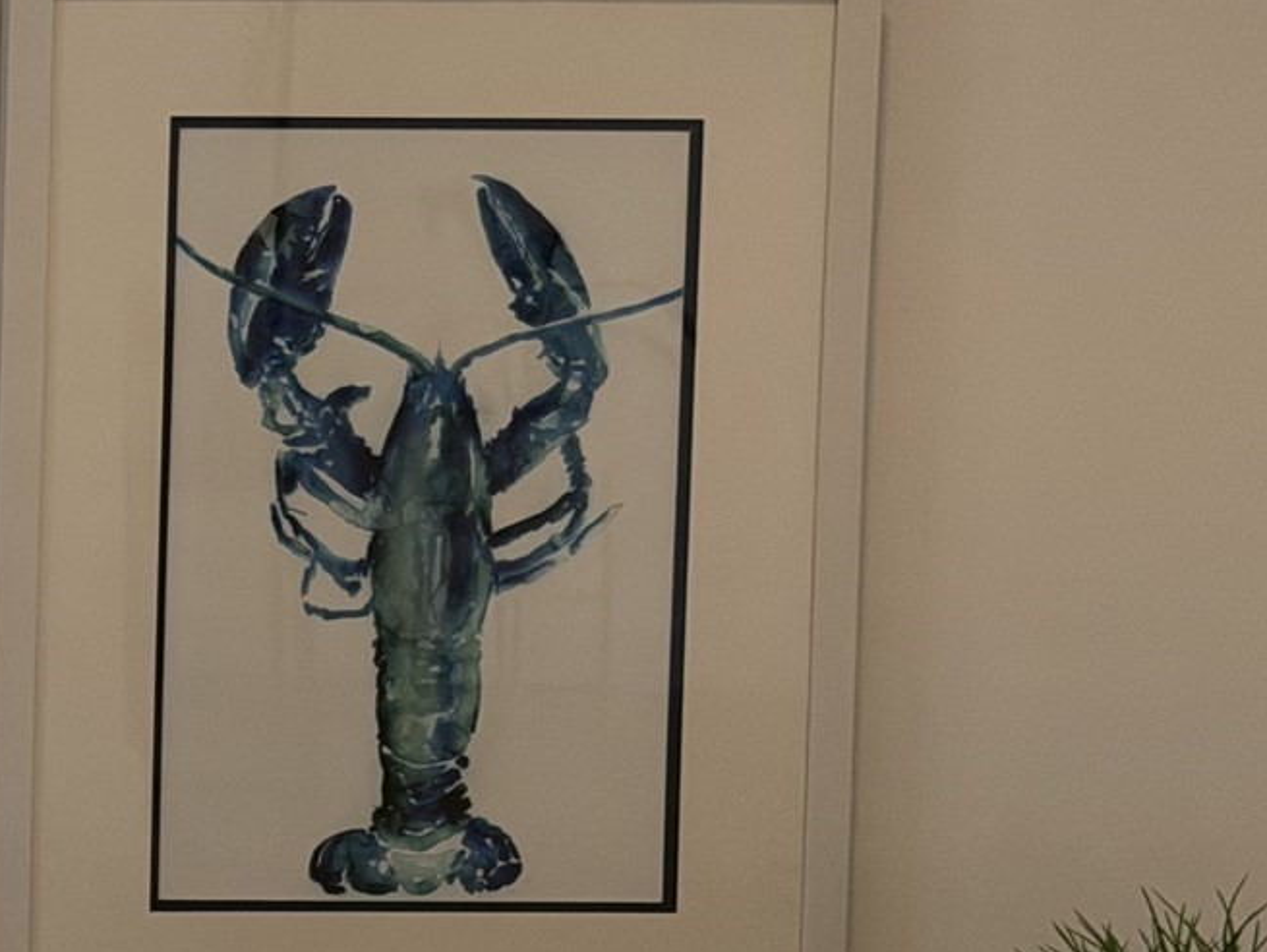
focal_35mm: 150
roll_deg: -0.5
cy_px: 310
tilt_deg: -4.6
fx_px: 5493
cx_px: -584
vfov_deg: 9.9
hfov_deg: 12.6
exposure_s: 1/196
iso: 50
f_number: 1.78
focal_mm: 6.76
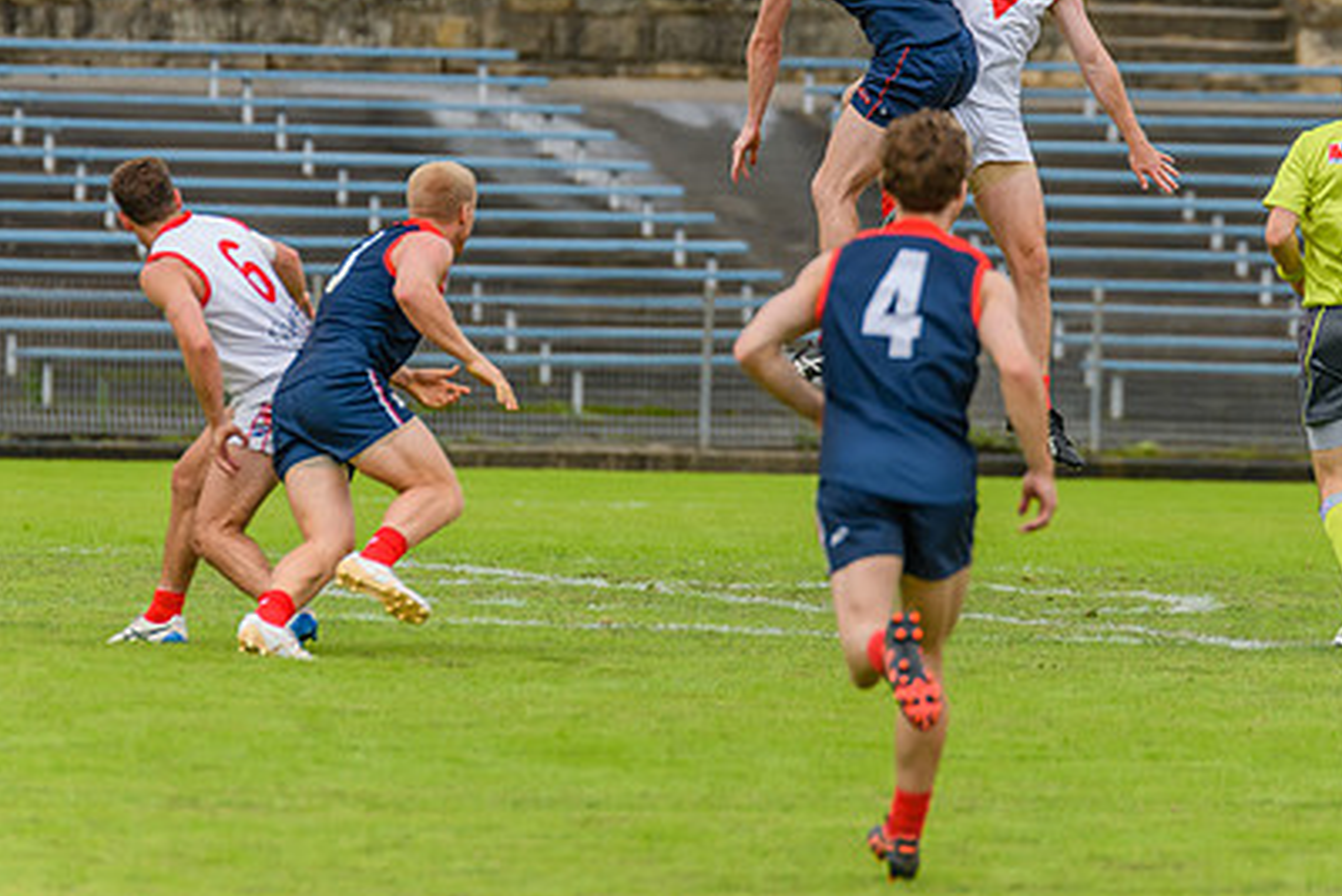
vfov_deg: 2.2
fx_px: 23679
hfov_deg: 3.2
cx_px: 868
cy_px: 227
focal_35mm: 635
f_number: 6.3
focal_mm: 420
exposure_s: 1/2000
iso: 800
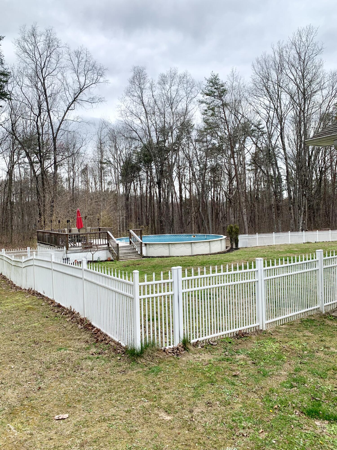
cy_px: 225
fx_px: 337
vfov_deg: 67.3
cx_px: 168
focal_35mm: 26
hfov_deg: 53.1
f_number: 1.8
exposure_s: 1/1176
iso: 25
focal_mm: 4.25
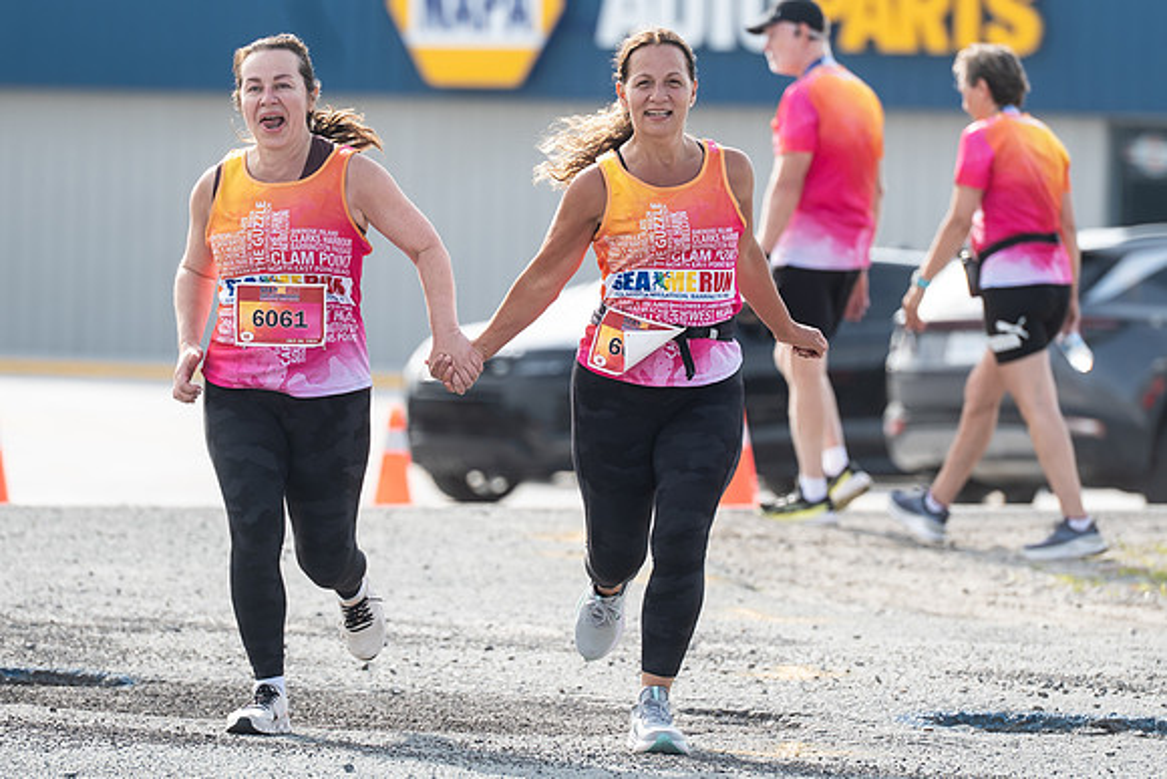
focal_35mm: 315
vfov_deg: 4.4
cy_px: 341
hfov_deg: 6.5
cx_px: 625
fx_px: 10202
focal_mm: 200
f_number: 4.5
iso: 250
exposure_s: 1/1250
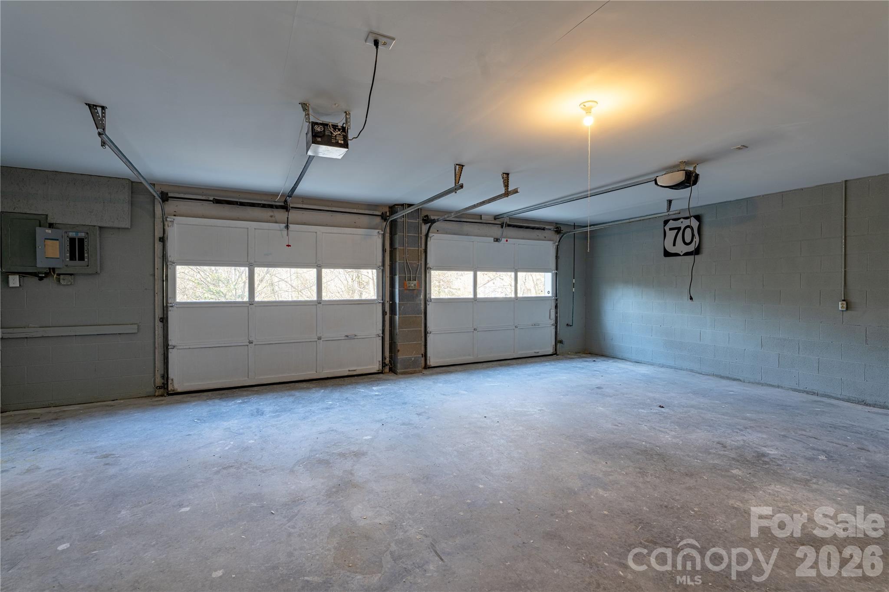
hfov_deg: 96.8
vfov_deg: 73.7
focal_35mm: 16
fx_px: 395
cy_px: 296
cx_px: 444
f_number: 8
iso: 200
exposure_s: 1/30
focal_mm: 16
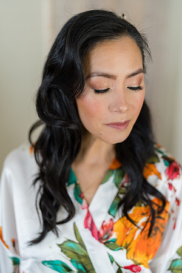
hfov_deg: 27.0
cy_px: 136
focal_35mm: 50
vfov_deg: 39.6
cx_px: 91
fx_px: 379
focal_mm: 50
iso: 500
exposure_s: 1/500
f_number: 1.4
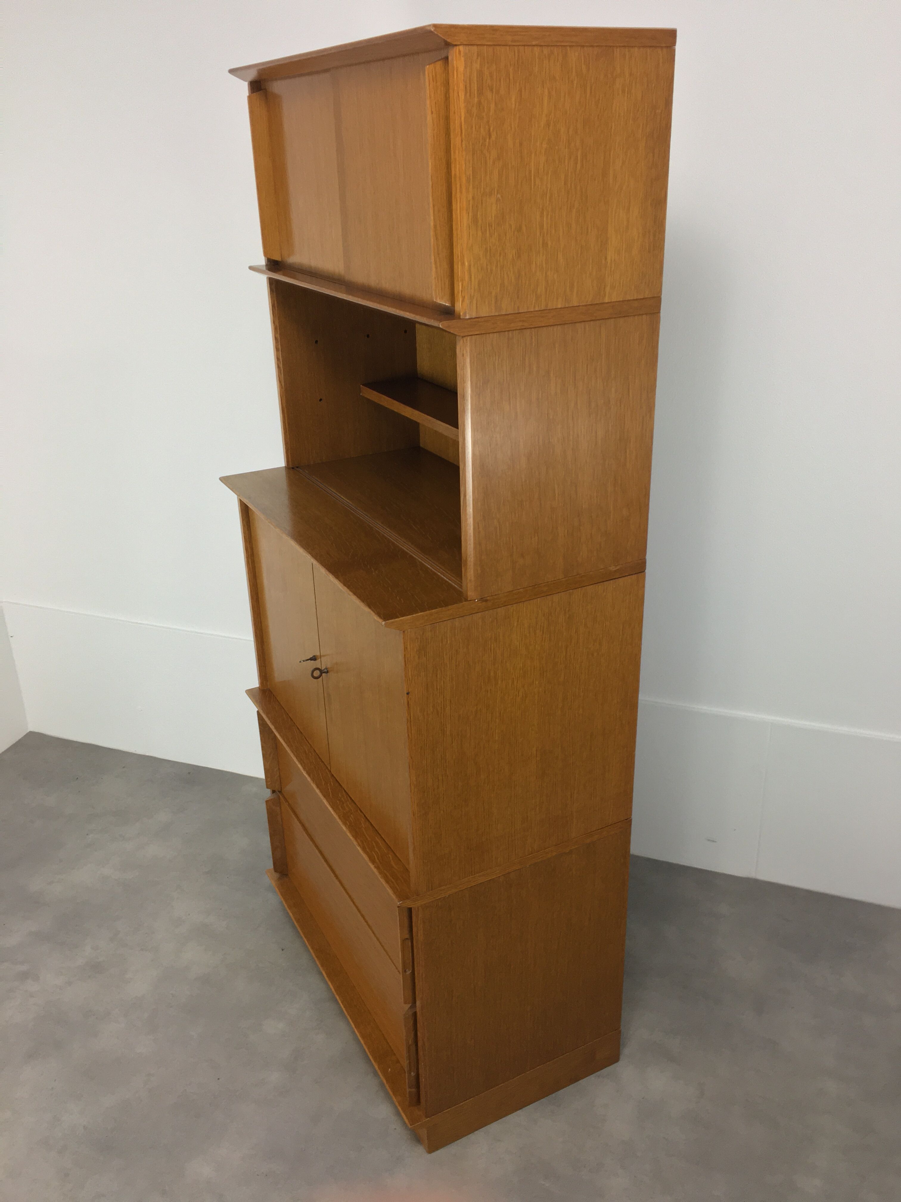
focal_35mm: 29
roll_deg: +0.6
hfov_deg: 48.2
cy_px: 601
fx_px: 1006
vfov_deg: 61.7
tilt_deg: -24.3
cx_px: 450
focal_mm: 4.15
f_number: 2.2
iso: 50
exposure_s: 1/30
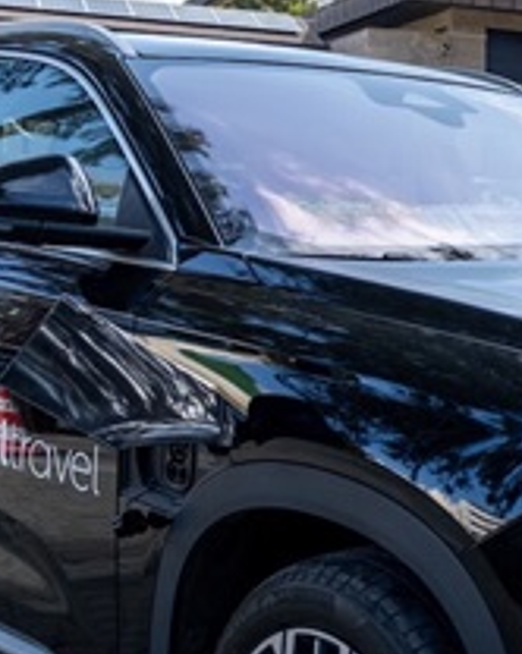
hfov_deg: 18.3
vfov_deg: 27.5
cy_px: 261
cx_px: 884
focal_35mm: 69
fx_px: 1334
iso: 125
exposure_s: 1/250
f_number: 4.5
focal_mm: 11
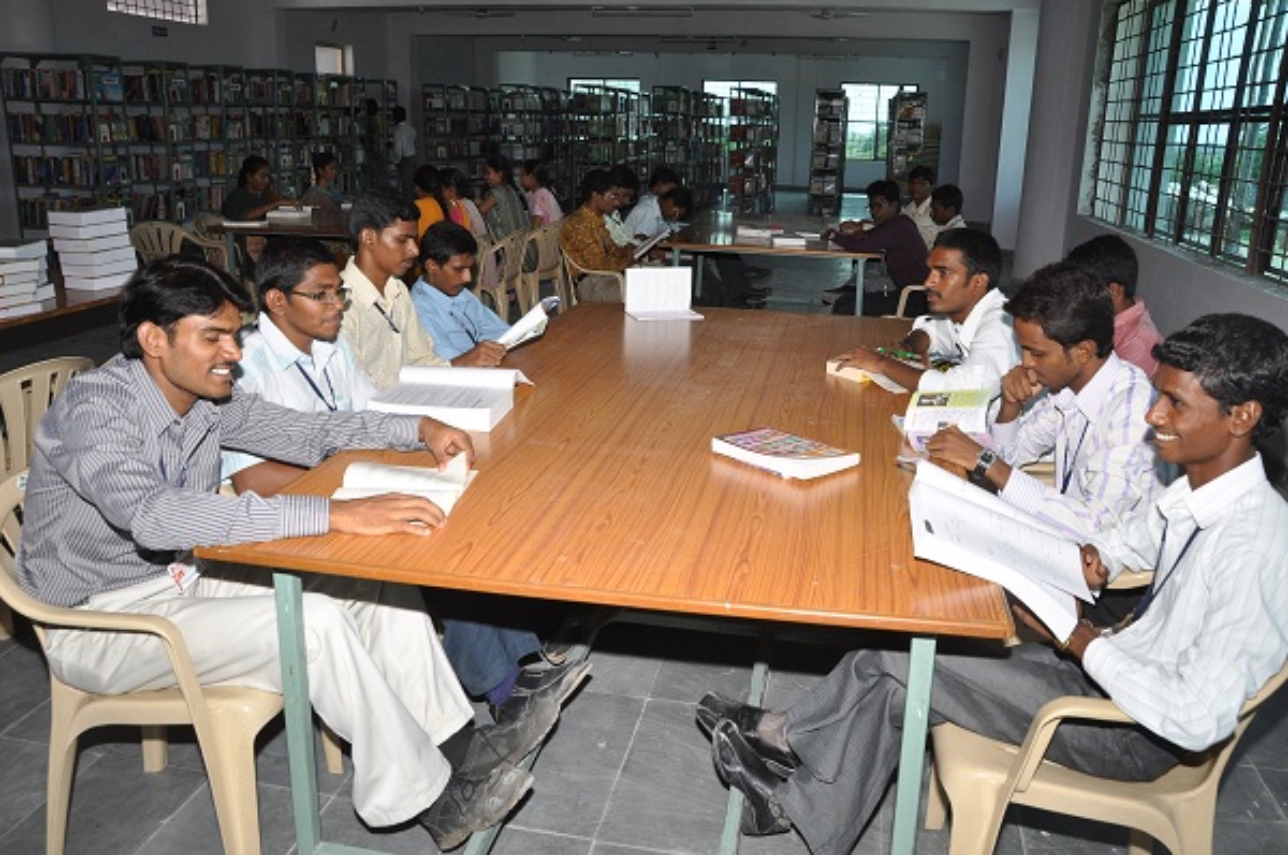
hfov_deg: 62.0
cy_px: 428
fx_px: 1072
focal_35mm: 30
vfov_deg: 43.5
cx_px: 644
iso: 400
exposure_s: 1/125
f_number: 9
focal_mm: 20
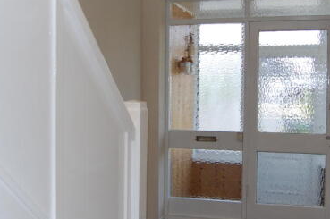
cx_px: 168
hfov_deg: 41.2
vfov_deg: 28.0
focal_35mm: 48
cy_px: 98
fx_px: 439
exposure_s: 1/320
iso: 400
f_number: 3.5
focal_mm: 18
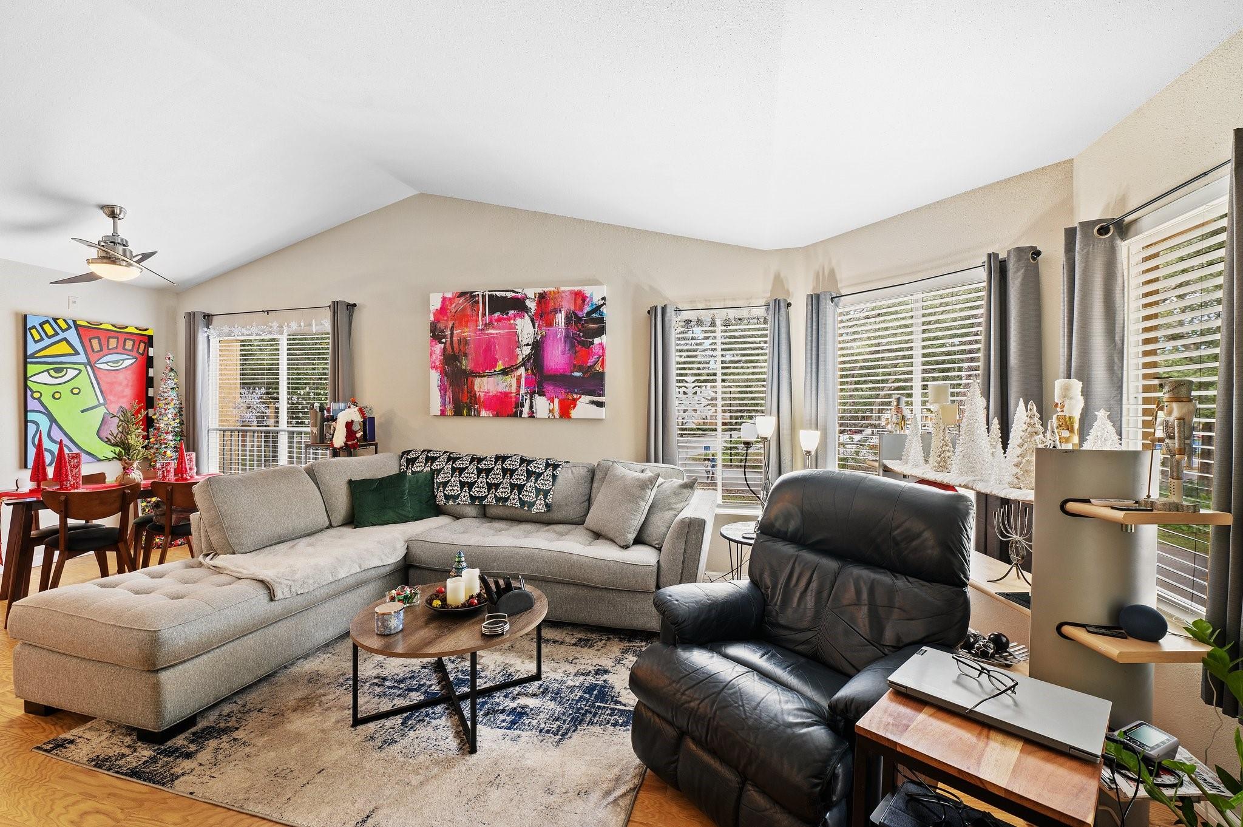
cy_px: 414
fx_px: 483
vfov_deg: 81.1
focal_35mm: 14
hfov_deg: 104.3
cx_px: 622
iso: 200
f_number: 8
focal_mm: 14
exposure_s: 1/2
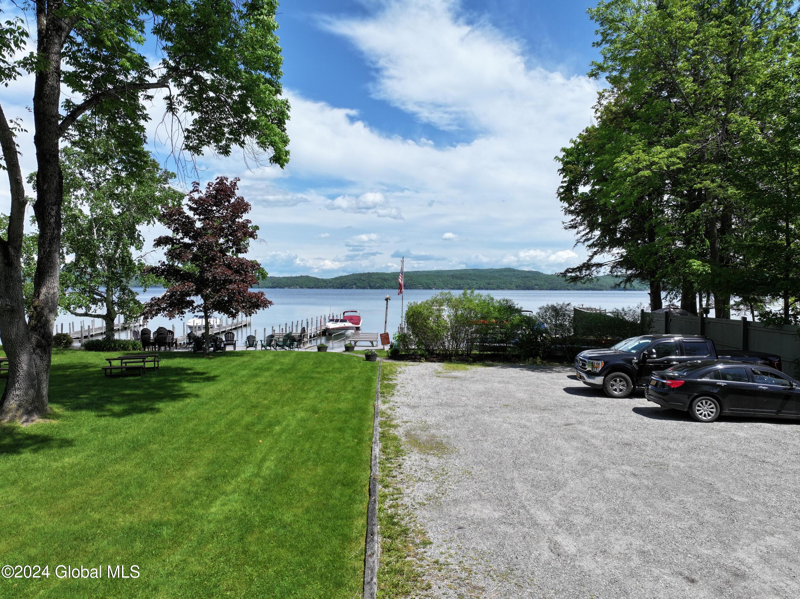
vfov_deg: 56.8
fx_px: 554
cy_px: 300
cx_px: 400
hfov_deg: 71.6
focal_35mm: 24
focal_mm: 12.29
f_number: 2.8
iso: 130
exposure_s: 1/2500
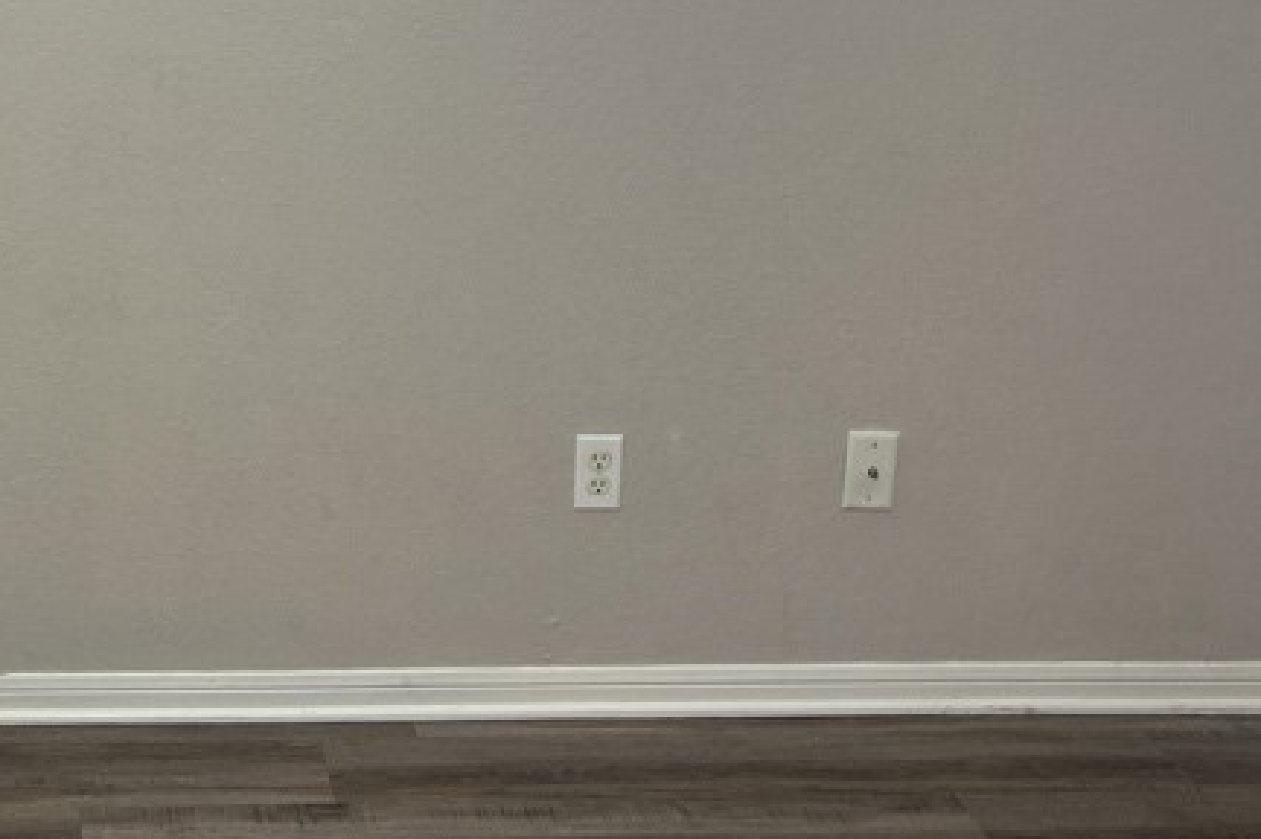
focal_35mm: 64
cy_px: -9
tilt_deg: -7.5
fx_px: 2240
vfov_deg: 20.5
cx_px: 154
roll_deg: -2.9
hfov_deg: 30.2
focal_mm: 5.7
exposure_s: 1/60
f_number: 1.5
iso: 100
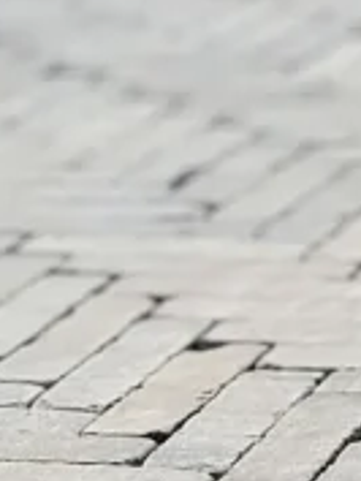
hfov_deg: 5.3
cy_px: -49
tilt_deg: -6.1
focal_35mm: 277
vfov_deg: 7.1
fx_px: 3847
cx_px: 548
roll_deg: +1.1
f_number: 1.78
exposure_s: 1/2513
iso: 64
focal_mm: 6.76
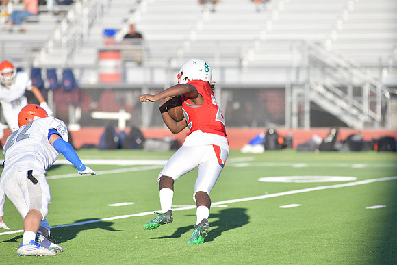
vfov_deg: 4.6
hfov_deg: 6.9
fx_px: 3309
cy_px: 132
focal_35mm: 300
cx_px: 198
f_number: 5
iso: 500
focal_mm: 300
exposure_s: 1/3200
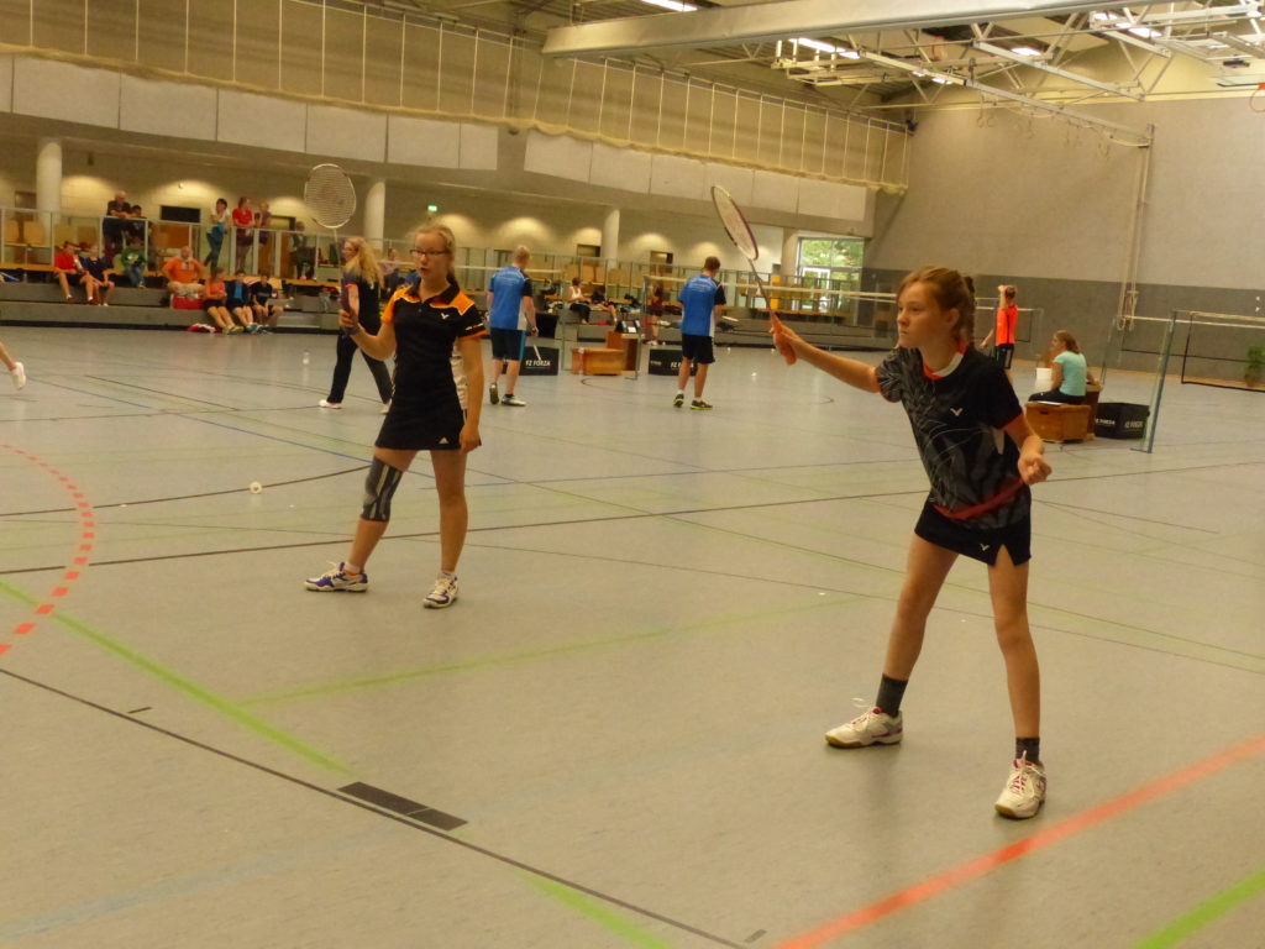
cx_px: 632
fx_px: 1352
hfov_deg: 50.1
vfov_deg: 38.7
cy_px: 474
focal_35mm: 37
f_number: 4
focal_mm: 6.6
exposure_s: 1/160
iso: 1600
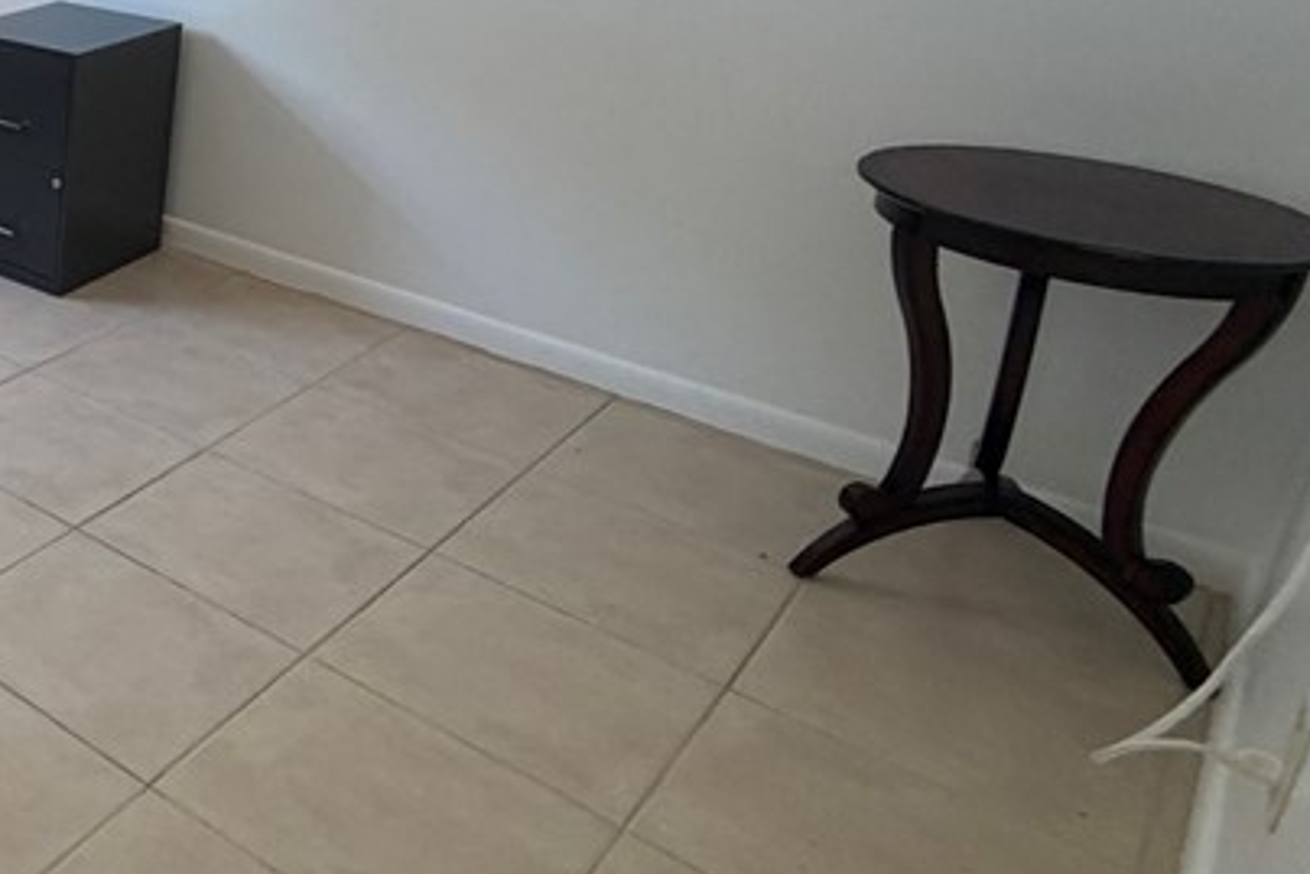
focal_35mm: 37
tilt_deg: -16.5
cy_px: 84
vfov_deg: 34.0
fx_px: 1347
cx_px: -322
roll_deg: +1.4
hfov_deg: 37.0
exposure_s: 1/120
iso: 200
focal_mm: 2.22
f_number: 2.2
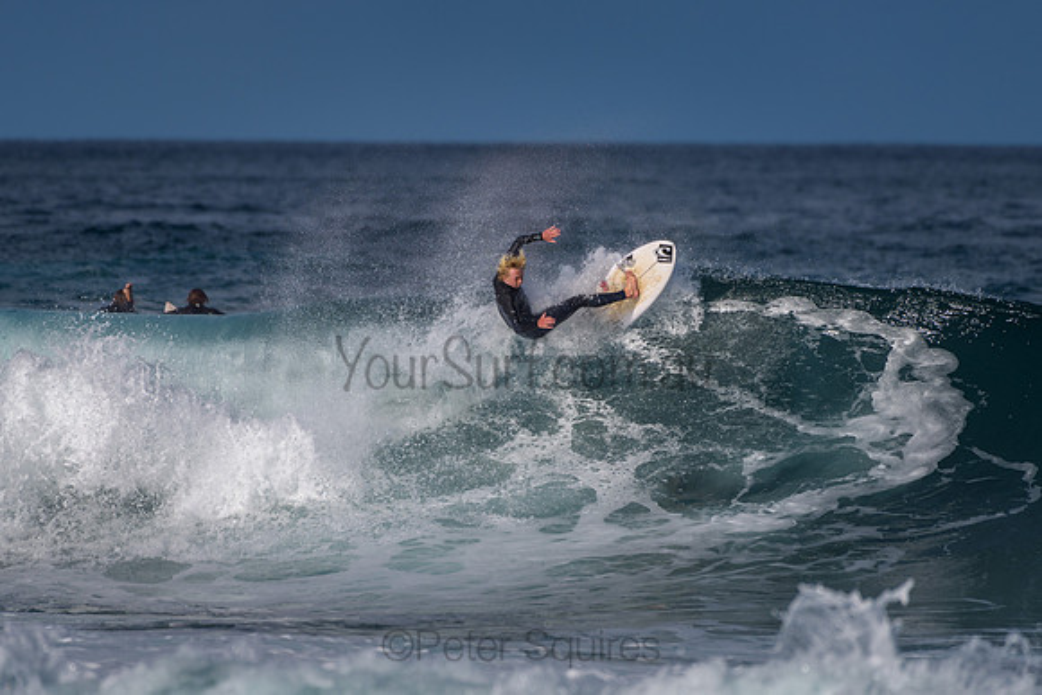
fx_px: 17725
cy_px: 348
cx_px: 521
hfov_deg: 3.4
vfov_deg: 2.2
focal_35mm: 612
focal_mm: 500
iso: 90
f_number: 5.6
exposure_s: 1/2000
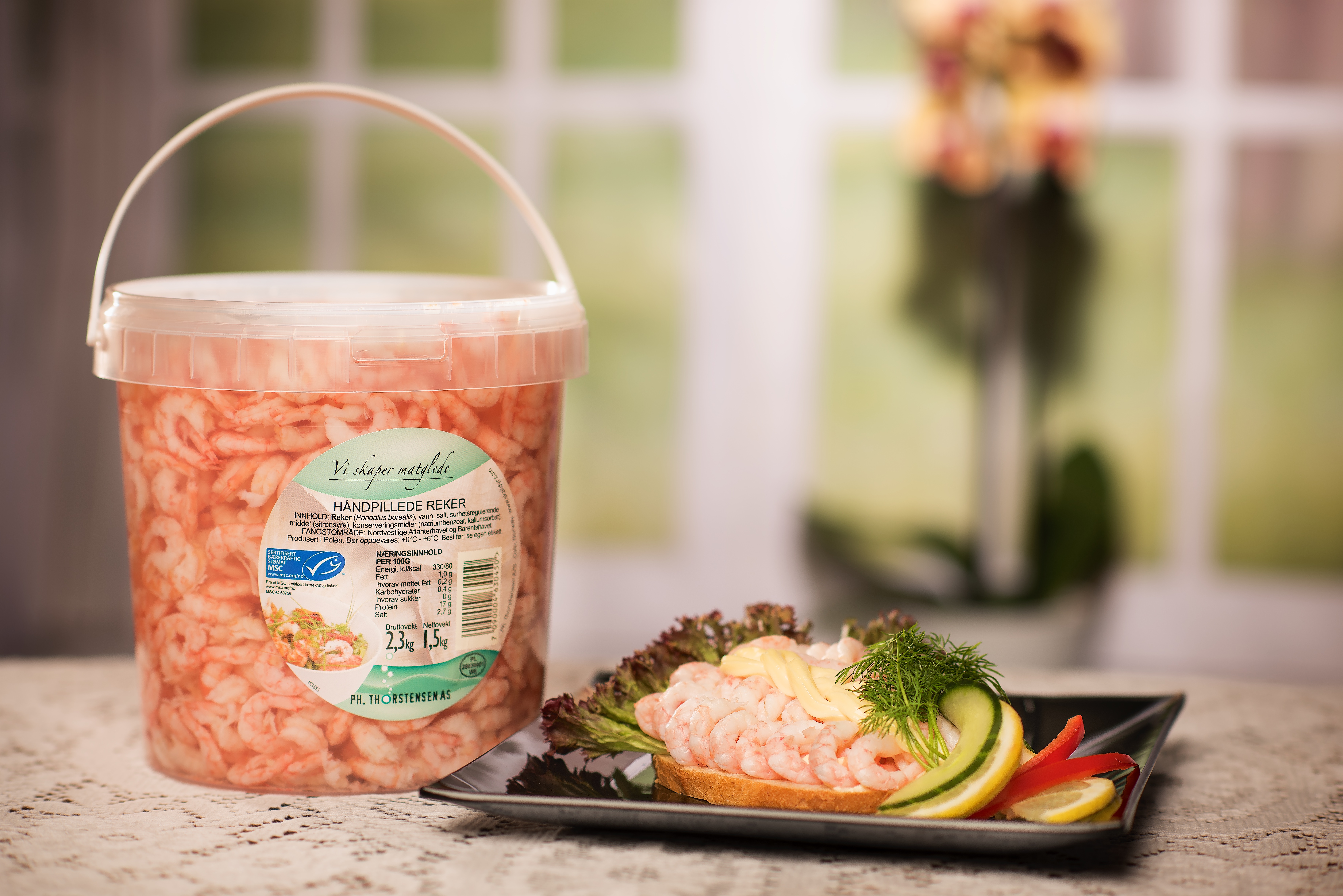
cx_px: 672
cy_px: 448
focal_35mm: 85
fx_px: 3172
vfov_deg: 16.1
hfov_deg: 23.9
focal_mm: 85
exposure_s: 1/200
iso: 31
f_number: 2.8
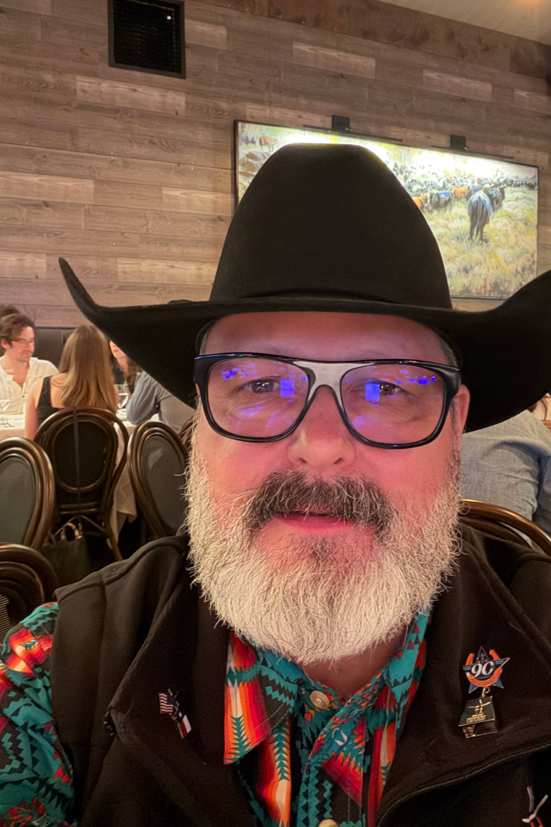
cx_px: 308
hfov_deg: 41.0
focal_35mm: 32
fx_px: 735
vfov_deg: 58.7
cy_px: 403
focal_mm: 2.71
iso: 1000
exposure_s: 1/15
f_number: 1.9
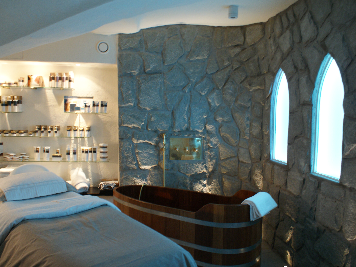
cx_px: 176
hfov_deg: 60.0
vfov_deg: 46.8
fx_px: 309
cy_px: 132
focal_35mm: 30
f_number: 3.5
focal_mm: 18
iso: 400
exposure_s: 1/10
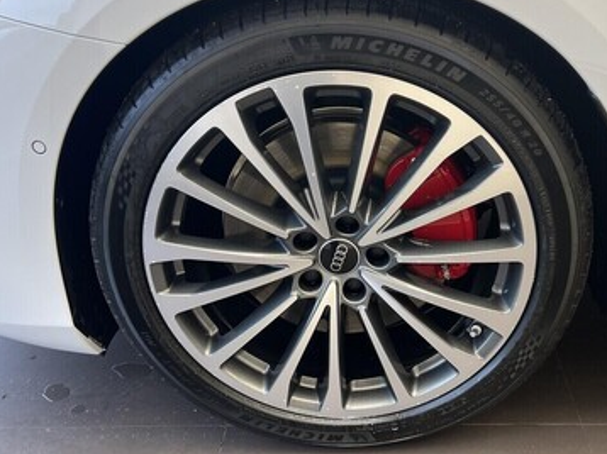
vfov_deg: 35.9
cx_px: 351
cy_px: 236
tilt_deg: -27.1
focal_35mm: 40
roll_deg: +4.2
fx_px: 701
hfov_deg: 46.7
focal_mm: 5.7
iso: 80
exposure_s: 1/121
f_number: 1.5
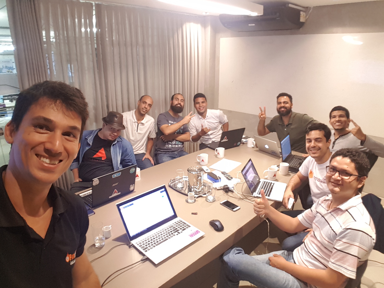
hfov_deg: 79.0
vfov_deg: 63.4
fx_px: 233
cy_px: 144
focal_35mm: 21
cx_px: 192
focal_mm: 2.1
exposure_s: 1/17
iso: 160
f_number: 1.7
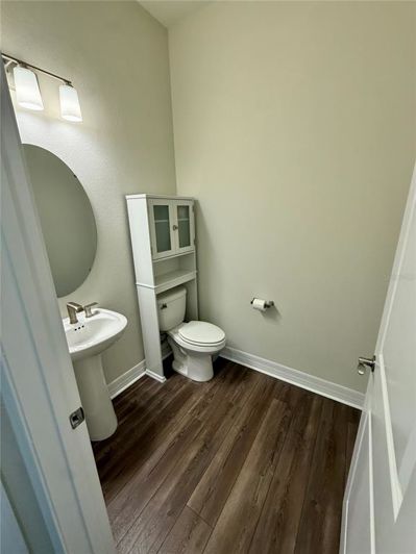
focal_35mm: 14
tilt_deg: -14.9
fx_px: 224
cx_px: 208
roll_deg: +2.7
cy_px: 277
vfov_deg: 102.1
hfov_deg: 85.7
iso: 250
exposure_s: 1/120
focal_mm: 2.22
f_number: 2.2
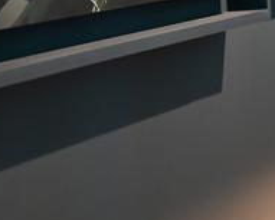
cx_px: 468
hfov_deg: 9.3
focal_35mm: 199
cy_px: -111
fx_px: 1620
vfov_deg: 7.6
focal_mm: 45
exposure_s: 1/15
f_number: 5.6
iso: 1600
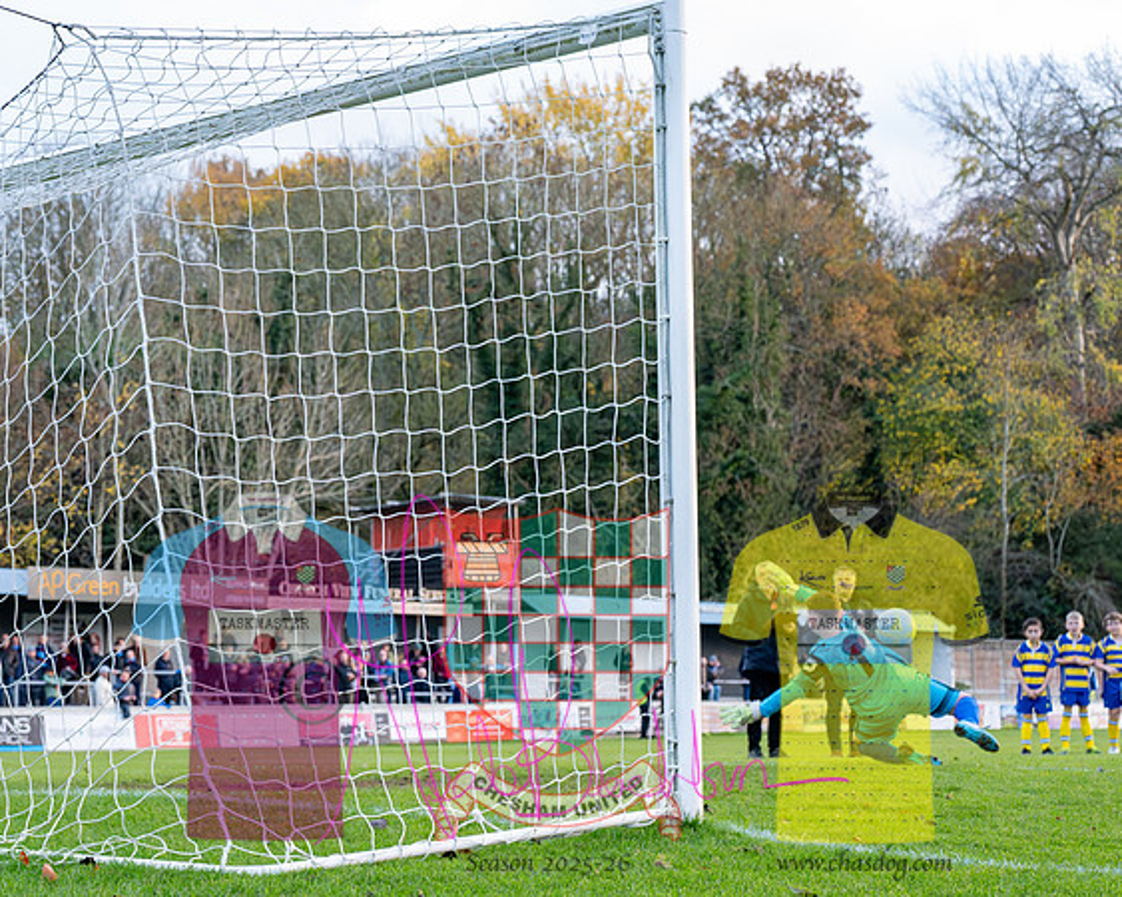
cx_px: 201
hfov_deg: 23.2
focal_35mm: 81
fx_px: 2686
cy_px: 407
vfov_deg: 19.0
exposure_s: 1/1000
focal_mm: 50
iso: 8000
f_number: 5.6
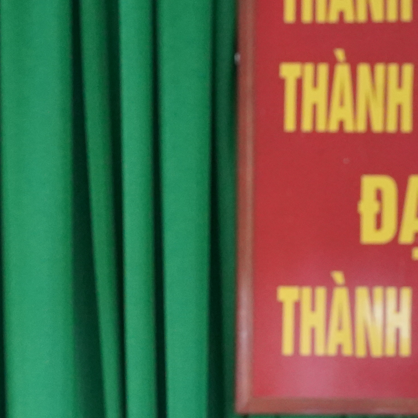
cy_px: 455
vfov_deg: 16.9
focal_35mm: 100
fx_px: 1366
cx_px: -174
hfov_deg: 16.2
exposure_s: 1/125
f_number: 5.6
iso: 8000
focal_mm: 29
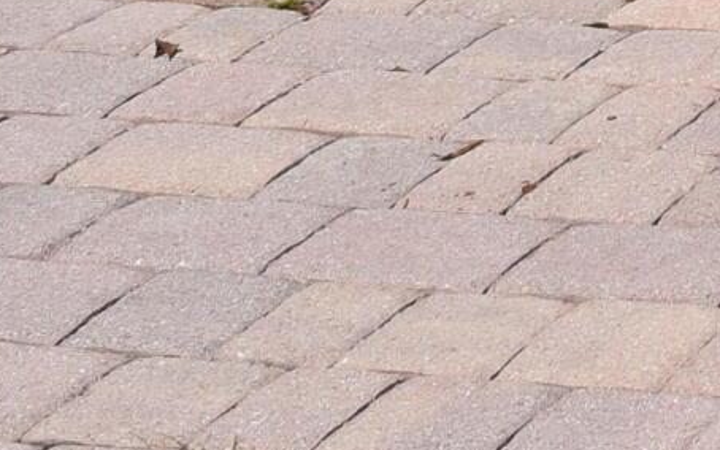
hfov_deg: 9.8
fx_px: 3572
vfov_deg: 6.3
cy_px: -1097
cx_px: 1860
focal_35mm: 182
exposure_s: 1/500
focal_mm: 18
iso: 200
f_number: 11
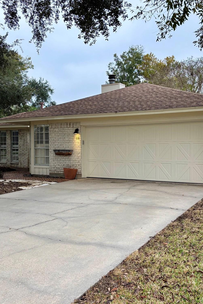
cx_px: 97
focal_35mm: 37
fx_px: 313
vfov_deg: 51.9
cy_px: 154
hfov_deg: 35.9
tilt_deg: -1.3
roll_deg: -0.3
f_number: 1.6
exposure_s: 1/382
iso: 50
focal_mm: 5.96
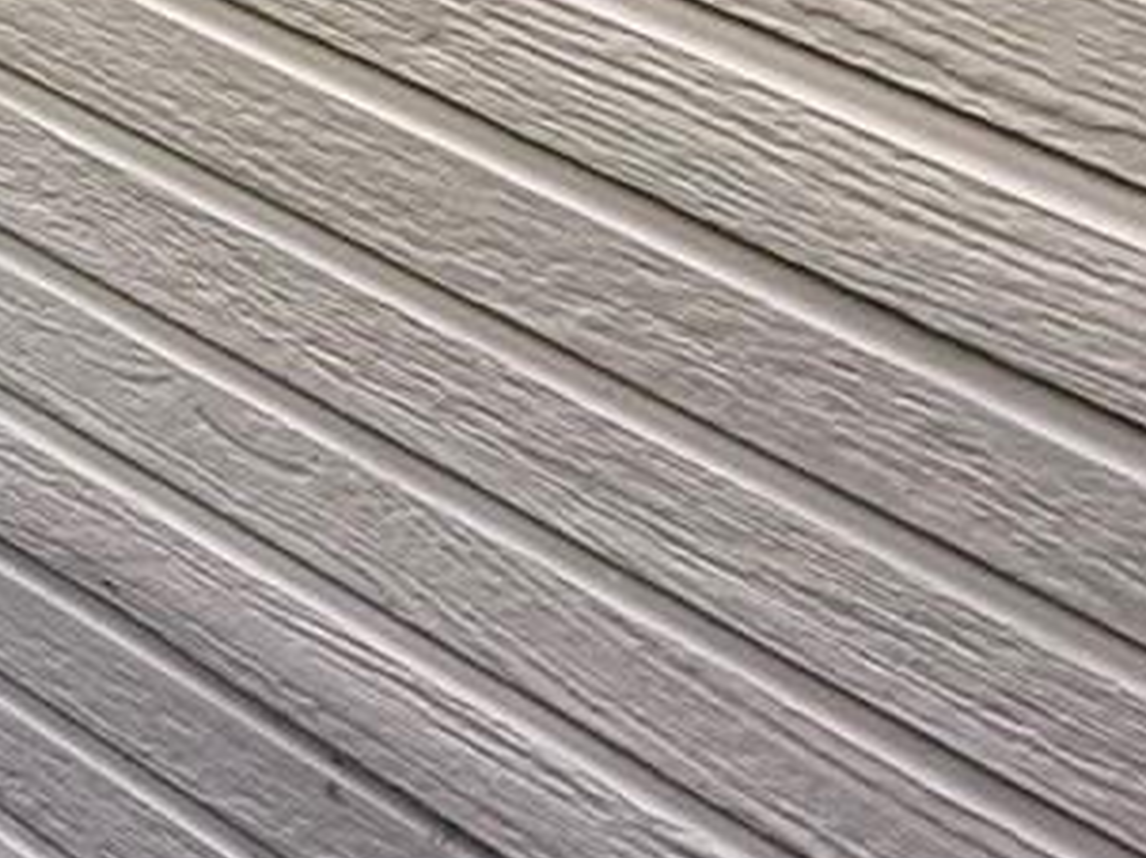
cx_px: -1275
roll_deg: -3.2
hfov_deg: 17.7
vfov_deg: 18.0
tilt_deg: -27.4
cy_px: -676
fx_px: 2150
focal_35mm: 65
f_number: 2.2
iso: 250
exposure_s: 1/60
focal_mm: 2.22
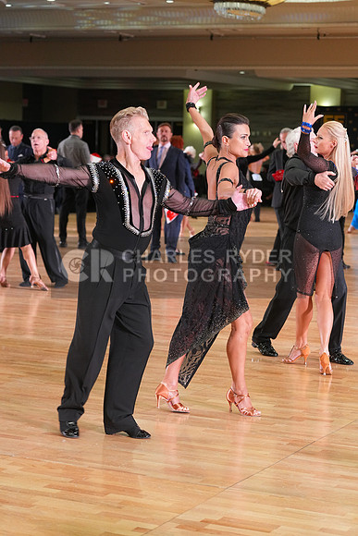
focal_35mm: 84
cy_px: 268
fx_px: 1252
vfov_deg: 24.2
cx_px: 179
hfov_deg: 16.3
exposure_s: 1/200
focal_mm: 84
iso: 2500
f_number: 4.5
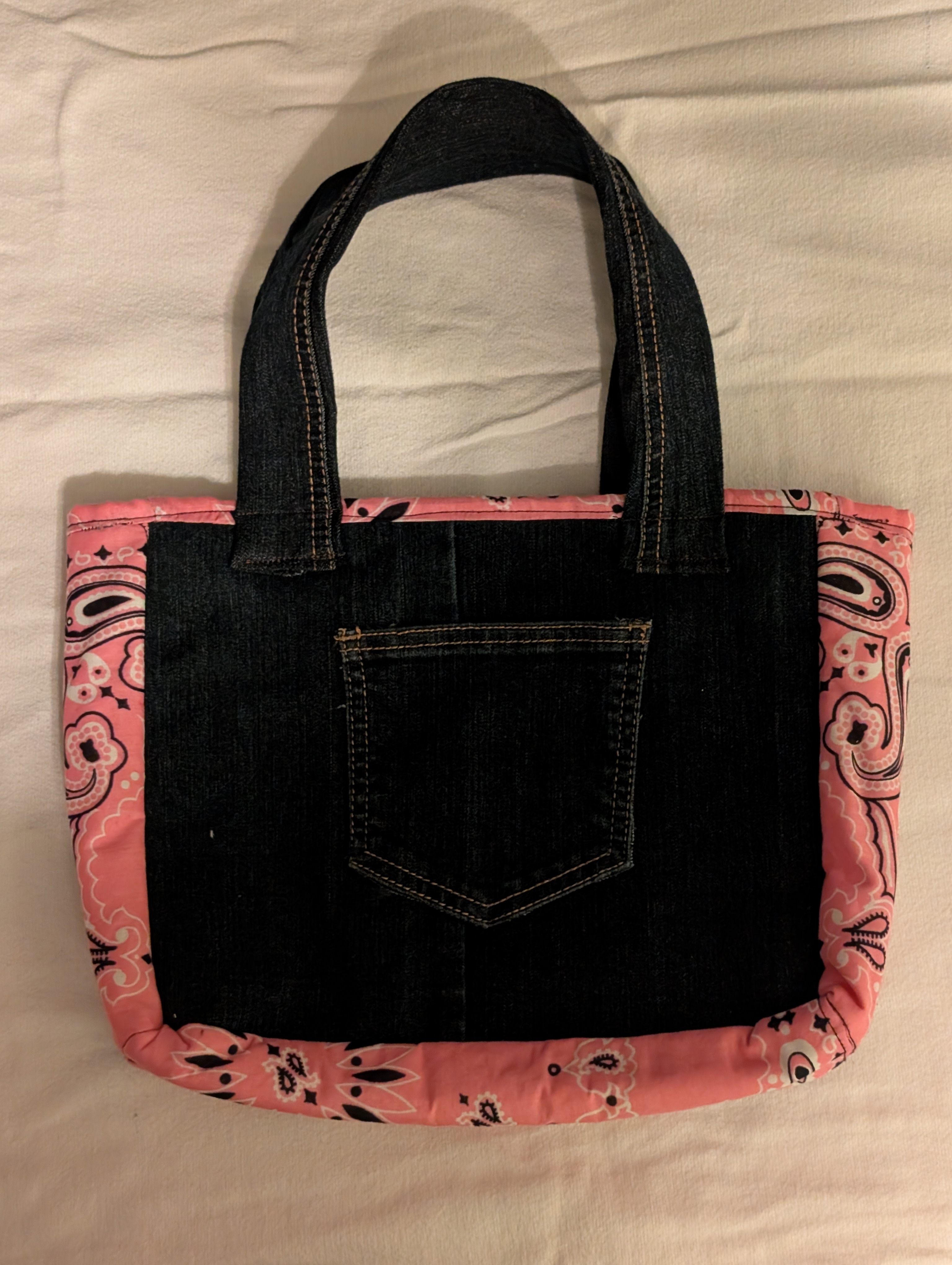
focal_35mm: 49
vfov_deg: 38.9
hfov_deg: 29.7
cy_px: 632
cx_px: 476
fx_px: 1792
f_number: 1.68
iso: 890
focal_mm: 6.9
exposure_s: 1/40
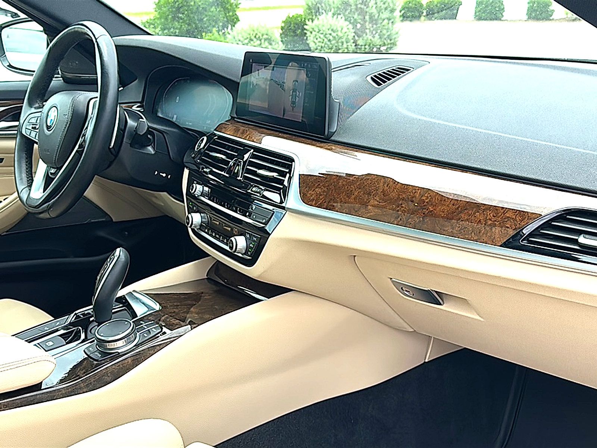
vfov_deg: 37.7
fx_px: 655
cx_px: 298
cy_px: 224
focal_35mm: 38
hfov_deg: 49.0
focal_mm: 6.86
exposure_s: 1/851
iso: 80
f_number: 1.78
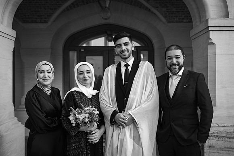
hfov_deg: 47.3
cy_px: 76
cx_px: 120
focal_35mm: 41
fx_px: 267
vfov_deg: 32.6
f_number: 3.2
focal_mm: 40
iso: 200
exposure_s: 1/500
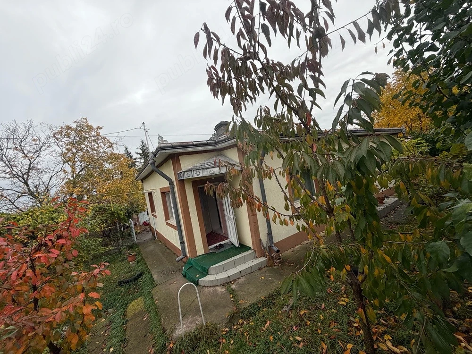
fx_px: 191
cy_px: 177
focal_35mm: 14
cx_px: 236
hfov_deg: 102.1
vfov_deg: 85.7
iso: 64
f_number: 2.2
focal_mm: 2.22
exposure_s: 1/490
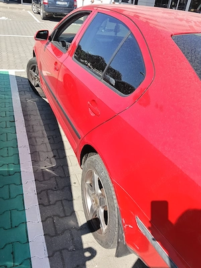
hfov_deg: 51.4
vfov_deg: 65.3
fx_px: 209
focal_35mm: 27
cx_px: 100
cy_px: 134
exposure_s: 1/372
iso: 50
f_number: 1.8
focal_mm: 3.98
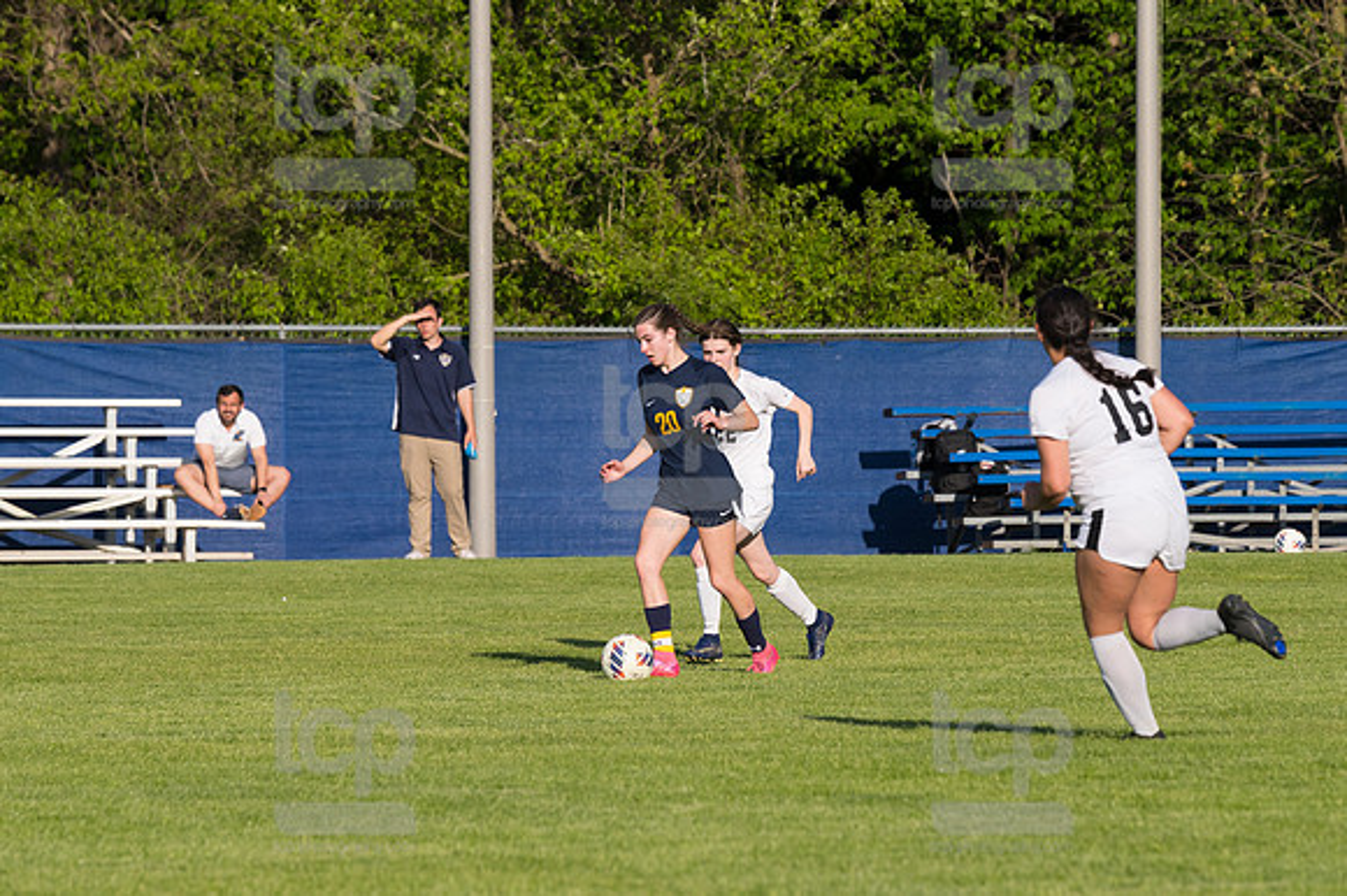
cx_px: 674
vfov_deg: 4.6
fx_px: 11218
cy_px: 448
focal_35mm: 300
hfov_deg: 6.9
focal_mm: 200
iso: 250
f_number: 5.6
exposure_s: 1/1600
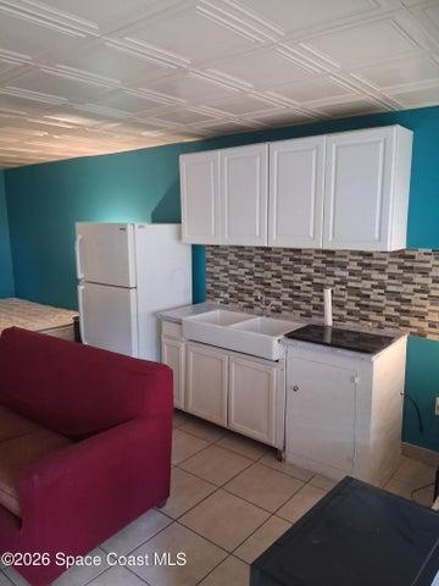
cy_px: 293
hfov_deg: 53.1
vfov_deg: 67.3
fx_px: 440
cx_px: 220
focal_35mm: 26
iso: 500
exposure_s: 1/40
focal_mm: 3.98
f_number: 1.8
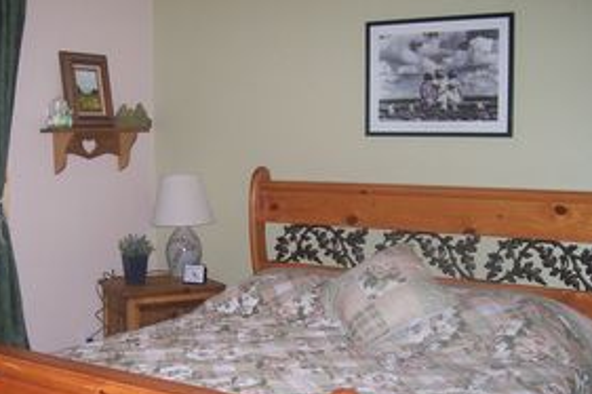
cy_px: 238
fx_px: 805
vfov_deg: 27.4
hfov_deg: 40.1
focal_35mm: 49
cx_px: 223
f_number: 2.7
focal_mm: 6
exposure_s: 1/64
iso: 140
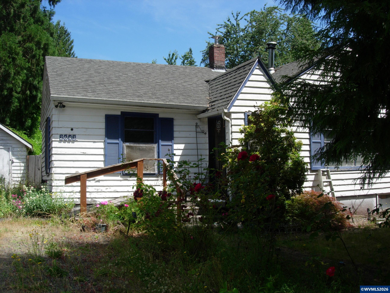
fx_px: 428
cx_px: 195
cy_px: 146
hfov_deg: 49.0
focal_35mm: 38
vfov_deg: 37.7
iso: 64
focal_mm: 7.8
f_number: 4.8
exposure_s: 1/512
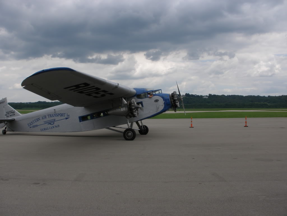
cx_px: 144
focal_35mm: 36
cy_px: 108
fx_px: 298
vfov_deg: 39.7
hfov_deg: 51.4
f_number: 5.6
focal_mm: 6.3
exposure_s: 1/400
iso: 64
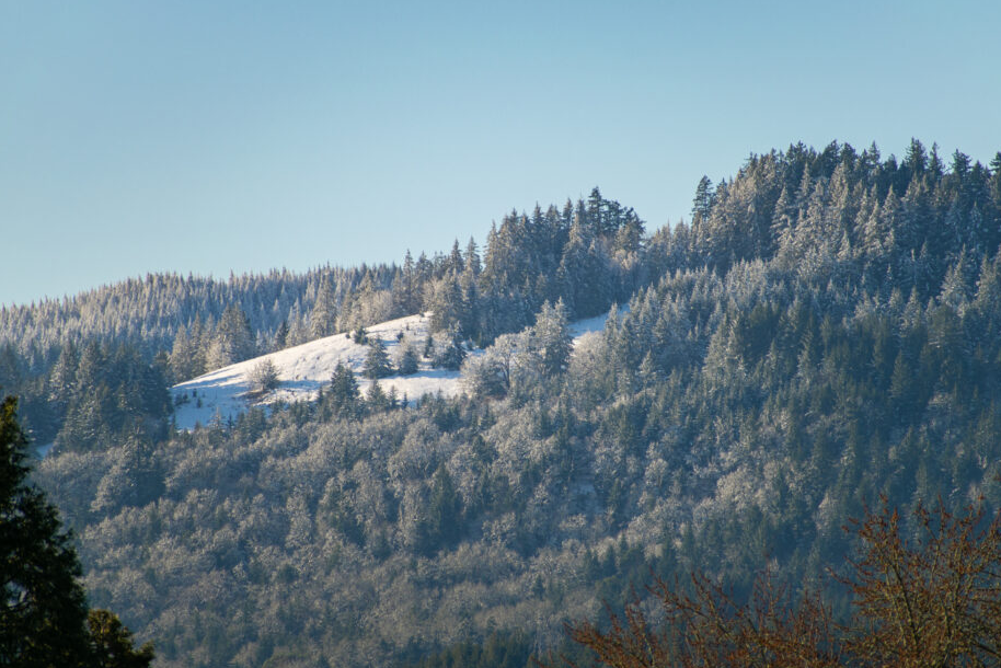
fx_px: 14018
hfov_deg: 4.1
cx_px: 516
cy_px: 343
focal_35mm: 504
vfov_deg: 2.7
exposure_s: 1/400
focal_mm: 300
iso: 100
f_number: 6.3
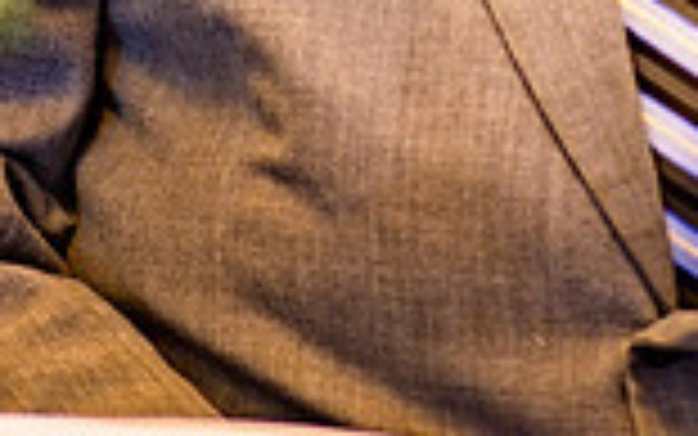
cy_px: -663
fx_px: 10048
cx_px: 687
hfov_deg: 4.0
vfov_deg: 2.5
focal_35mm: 528
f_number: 1.4
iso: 180
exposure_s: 1/80
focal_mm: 105
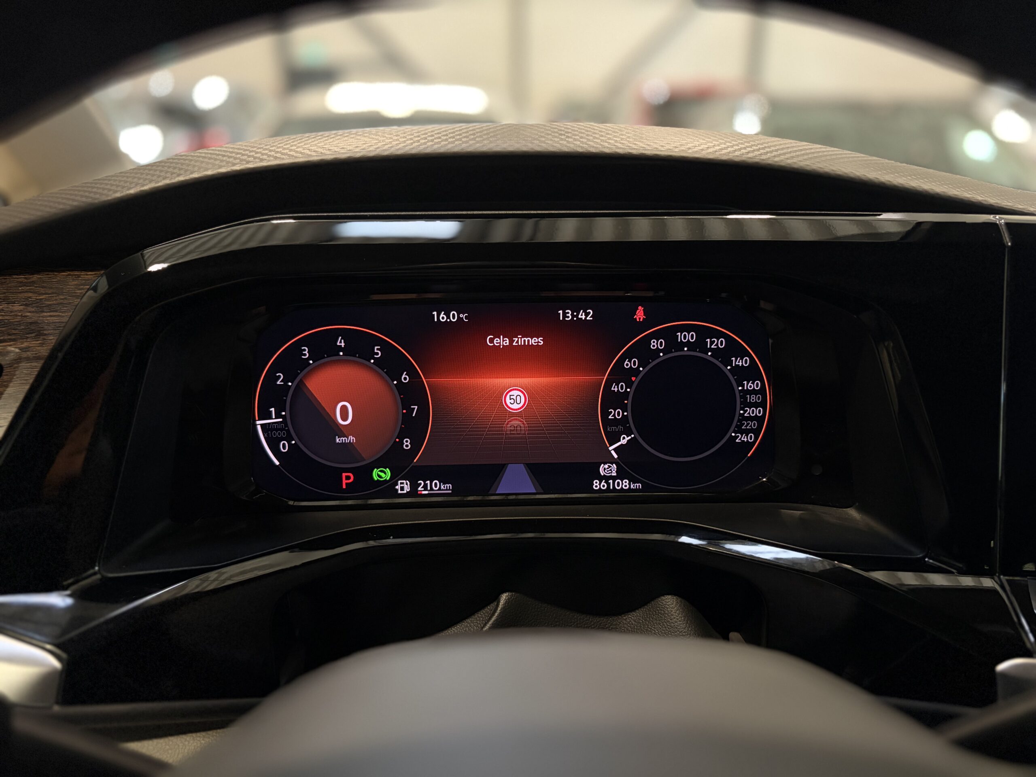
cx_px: 518
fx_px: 778
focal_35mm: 26
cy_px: 388
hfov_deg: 67.3
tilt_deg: -19.6
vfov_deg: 53.1
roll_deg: +0.2
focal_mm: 5.96
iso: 400
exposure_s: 1/49
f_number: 1.6
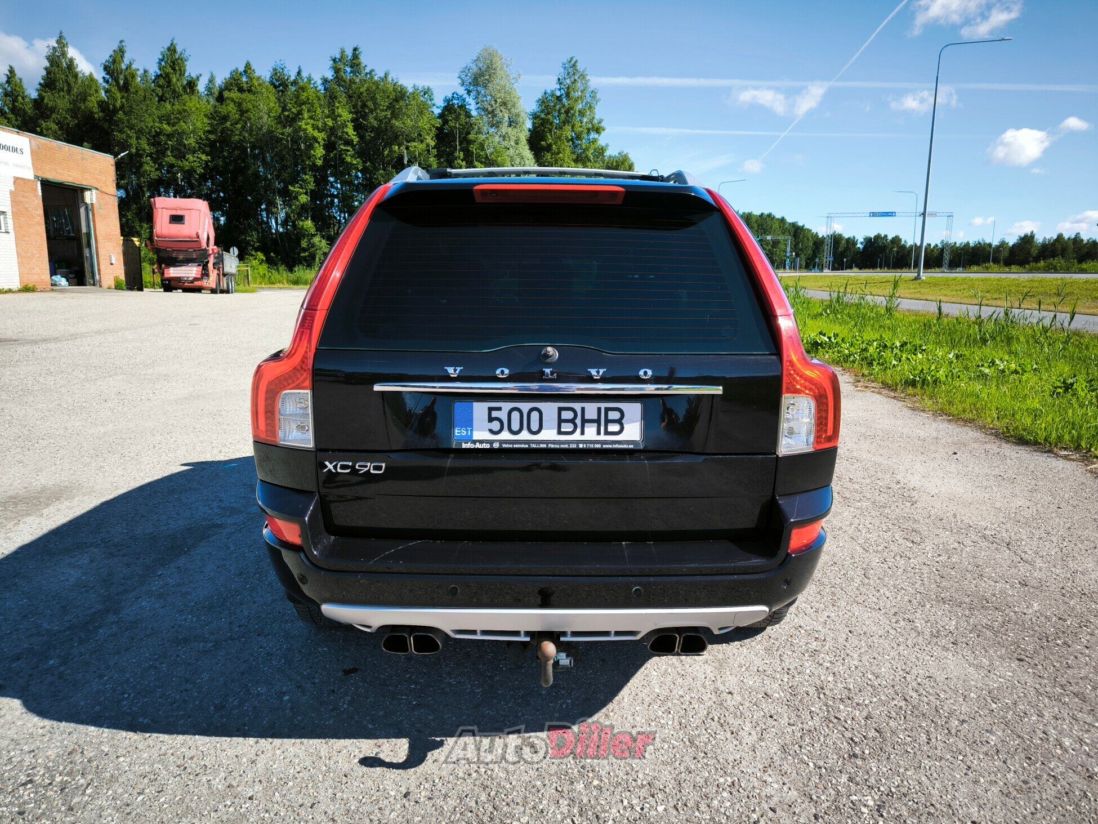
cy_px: 412
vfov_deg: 56.8
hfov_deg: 71.6
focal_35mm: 24
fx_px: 761
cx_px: 549
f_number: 1.9
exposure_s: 1/832
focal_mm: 6.92
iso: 50
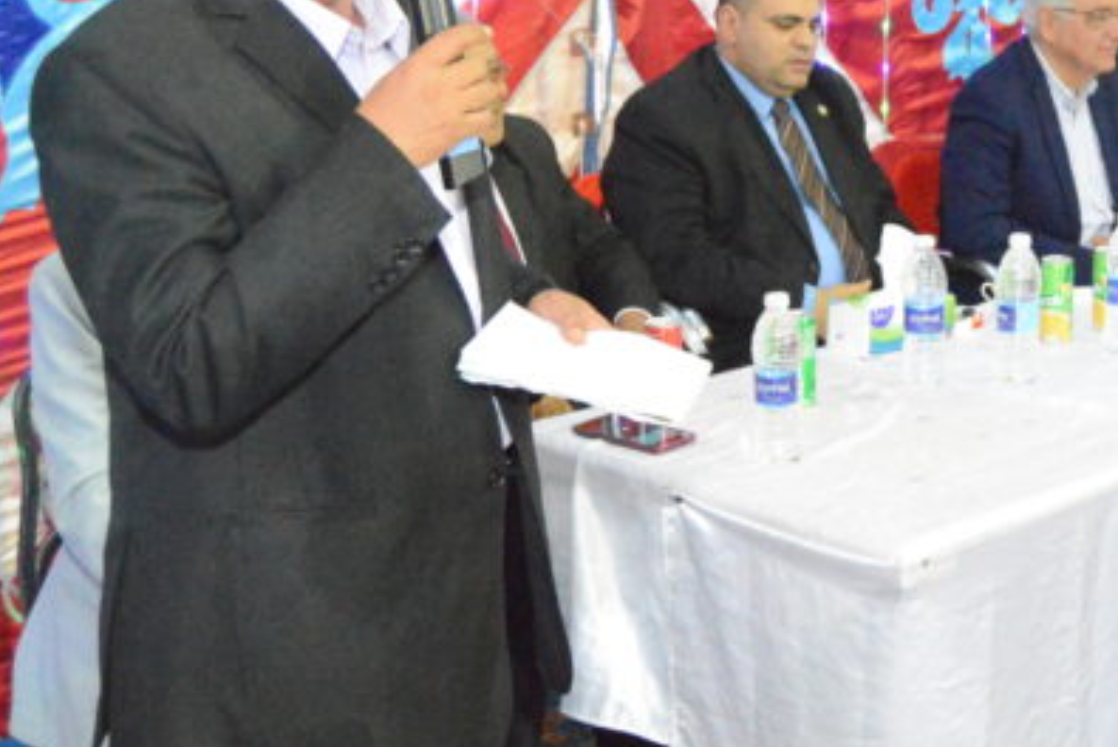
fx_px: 2081
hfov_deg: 29.0
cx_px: 985
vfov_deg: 20.2
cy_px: 214
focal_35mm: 67
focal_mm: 23
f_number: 5
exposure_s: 1/160
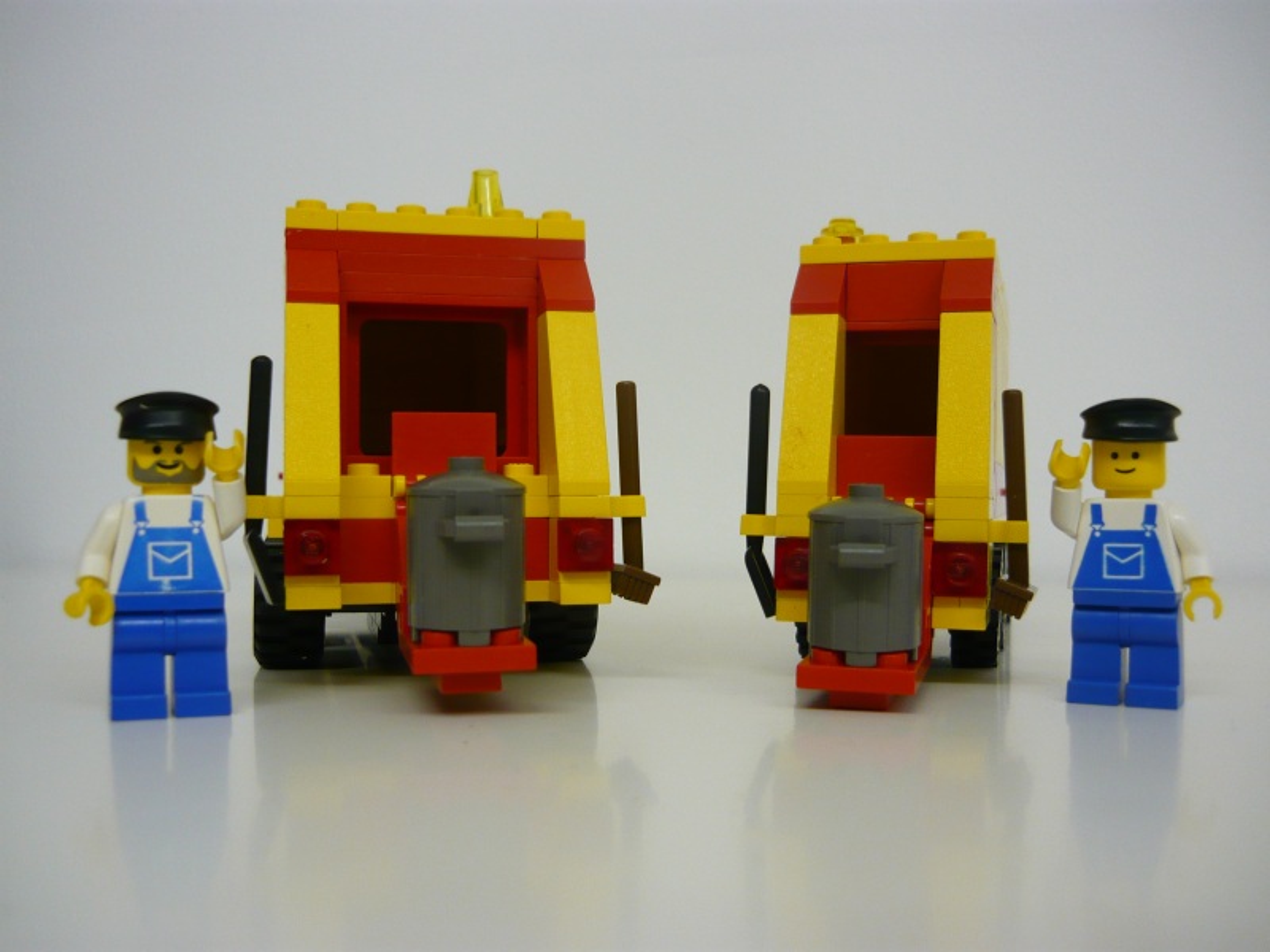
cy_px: 476
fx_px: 1211
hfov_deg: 55.4
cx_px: 635
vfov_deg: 42.9
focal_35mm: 33
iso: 200
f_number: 2.8
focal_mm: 5.5
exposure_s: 1/30
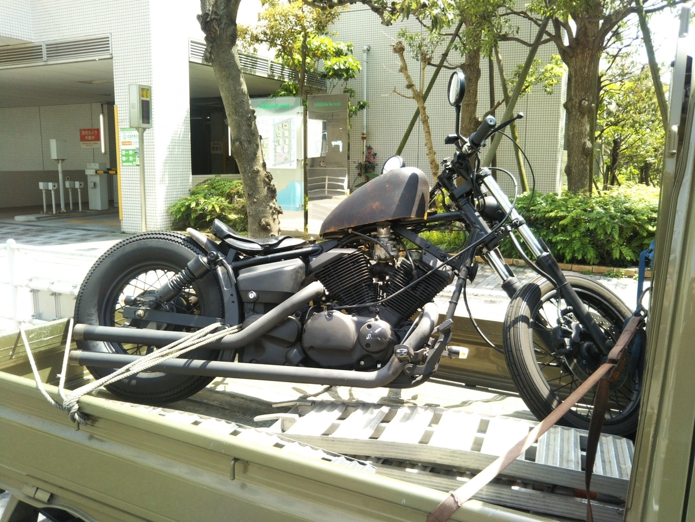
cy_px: 261
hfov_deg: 60.0
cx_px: 348
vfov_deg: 46.8
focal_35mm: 30
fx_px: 602
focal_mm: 4
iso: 34
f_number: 2.2
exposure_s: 1/185
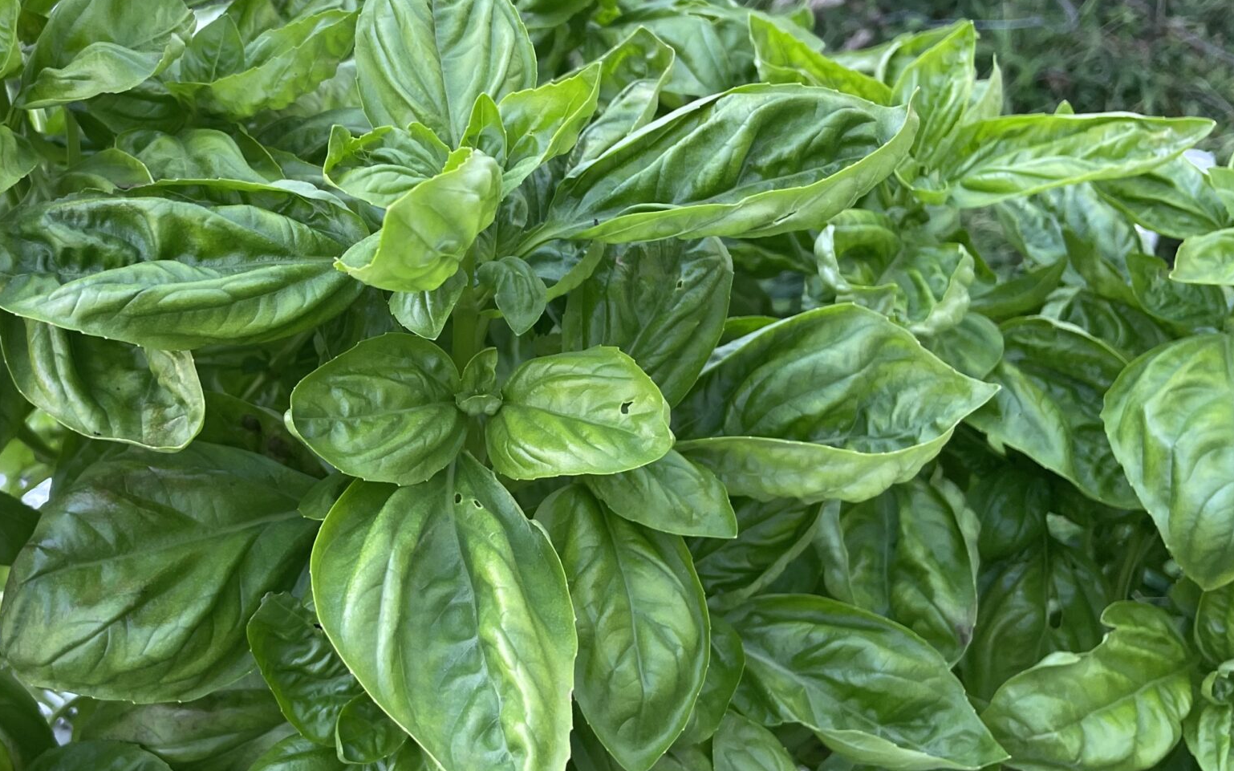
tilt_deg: -39.5
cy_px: 370
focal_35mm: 43
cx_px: 377
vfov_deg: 29.9
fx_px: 1446
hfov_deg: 45.3
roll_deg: +10.6
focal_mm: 4.2
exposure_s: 1/121
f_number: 1.6
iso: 125
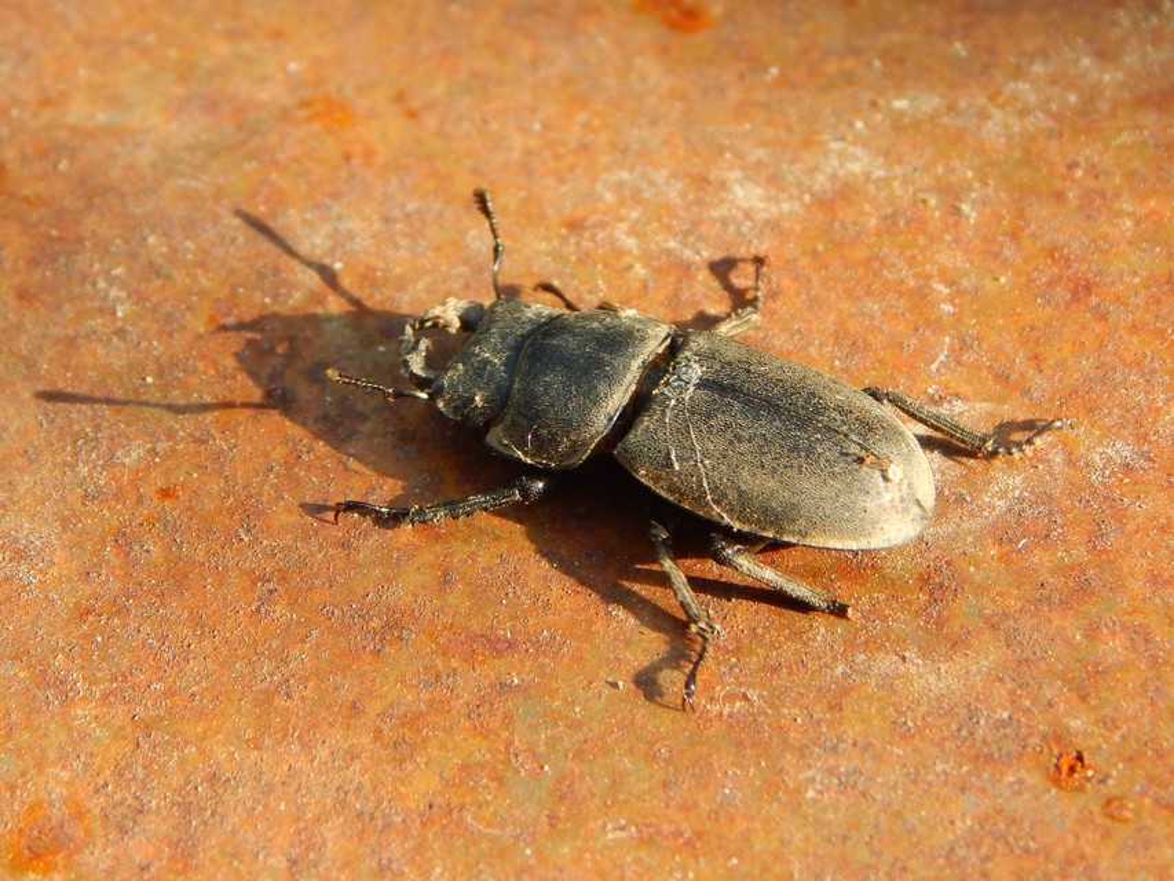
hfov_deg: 18.9
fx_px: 3528
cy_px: 440
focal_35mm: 104
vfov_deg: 14.2
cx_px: 587
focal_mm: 18.7
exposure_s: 1/250
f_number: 4.5
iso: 180
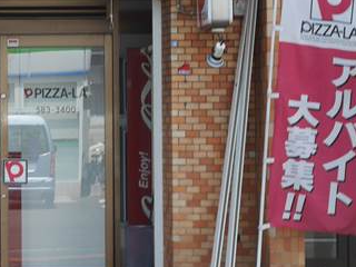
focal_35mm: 205
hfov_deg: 9.4
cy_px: 102
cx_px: -155
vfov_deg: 7.2
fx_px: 2108
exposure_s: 1/160
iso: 200
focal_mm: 32
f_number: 6.3
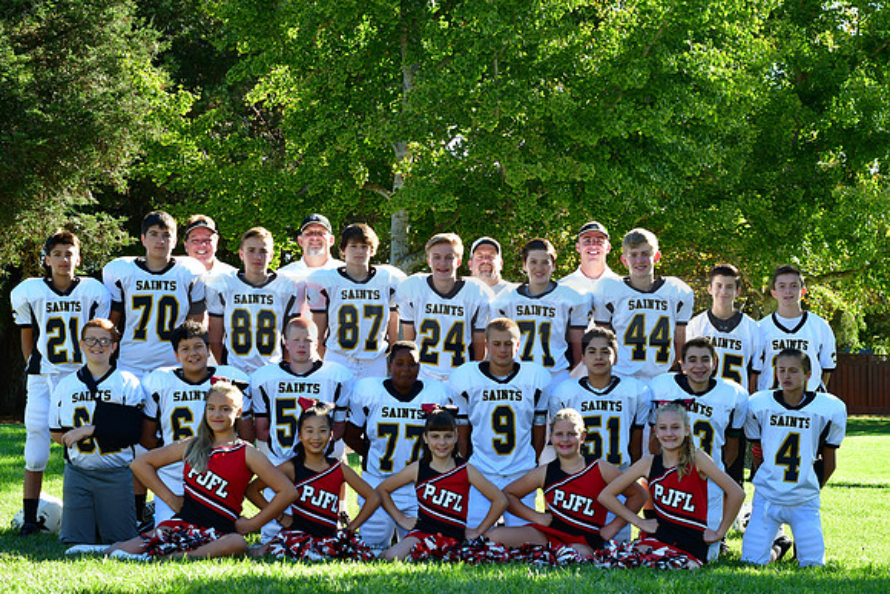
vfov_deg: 18.2
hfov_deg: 27.0
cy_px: 297
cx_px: 445
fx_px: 1855
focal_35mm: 75
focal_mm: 50
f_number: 7.1
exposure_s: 1/320
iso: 400
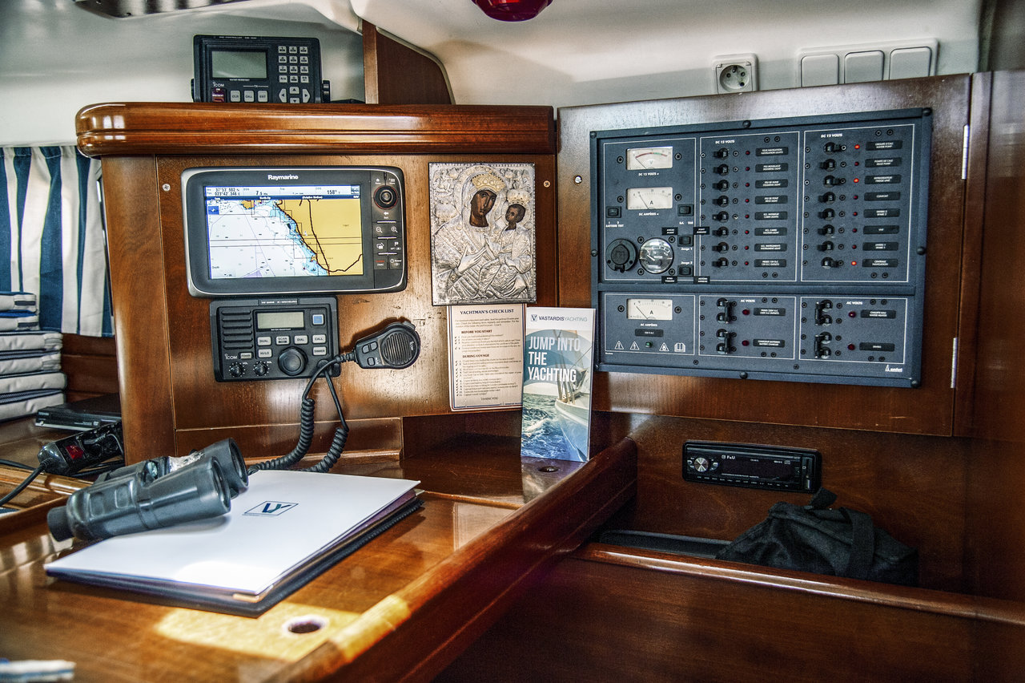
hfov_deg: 62.0
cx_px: 512
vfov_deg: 43.6
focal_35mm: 30
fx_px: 854
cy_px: 342
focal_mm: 30
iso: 640
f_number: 4
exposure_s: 1/125
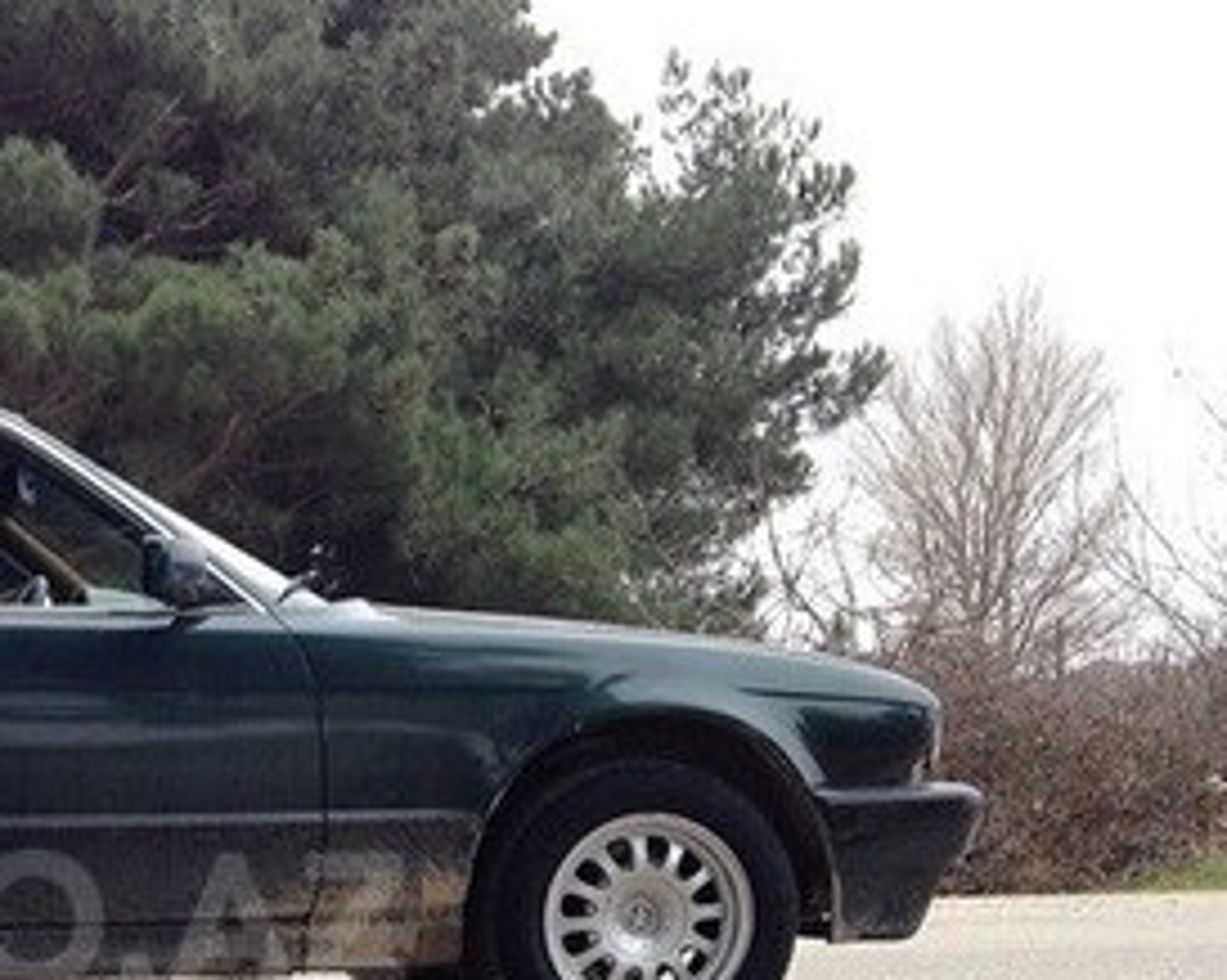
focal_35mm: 78
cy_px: 919
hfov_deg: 23.3
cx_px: -54
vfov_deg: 19.2
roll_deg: -1.1
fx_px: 2831
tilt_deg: -2.8
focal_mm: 4.12
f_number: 2.4
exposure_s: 1/120
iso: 50
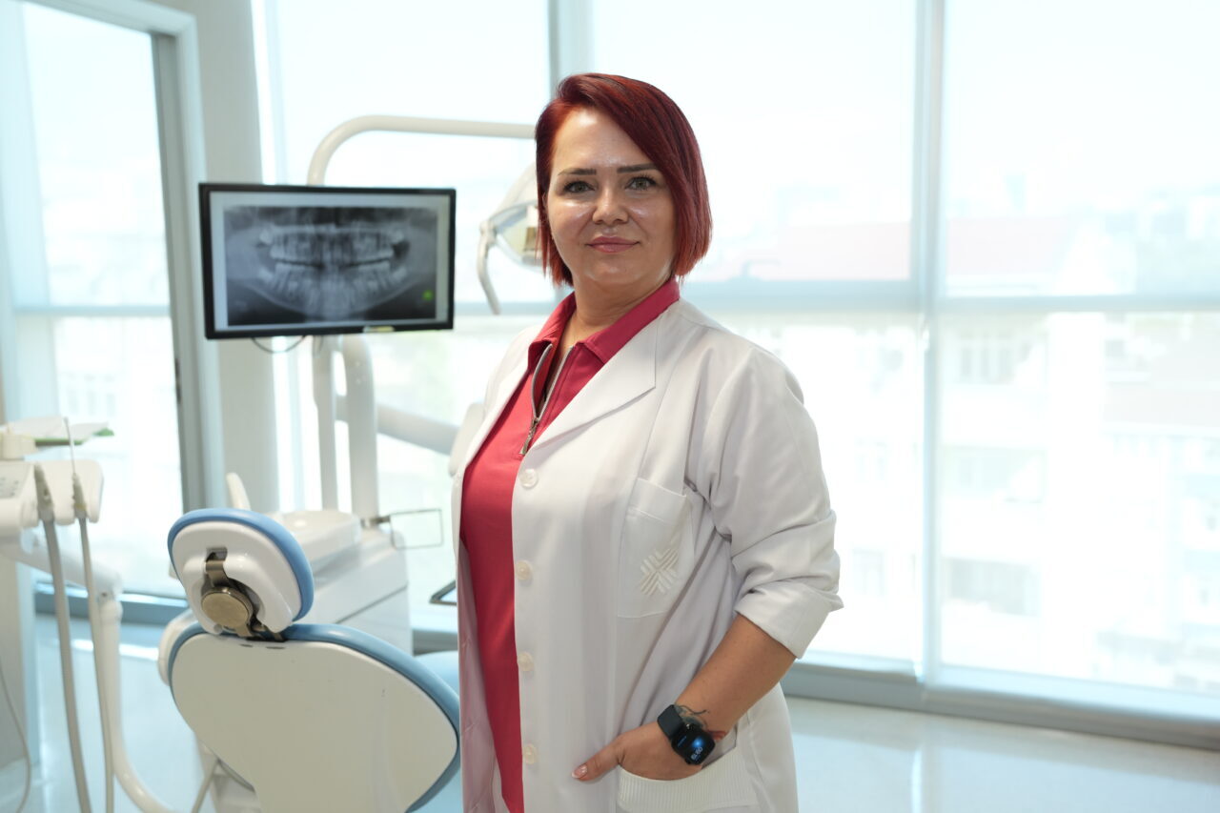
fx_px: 1186
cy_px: 406
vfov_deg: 37.8
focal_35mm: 35
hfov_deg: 54.4
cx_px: 610
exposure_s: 1/160
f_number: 2.8
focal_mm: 35
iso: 500
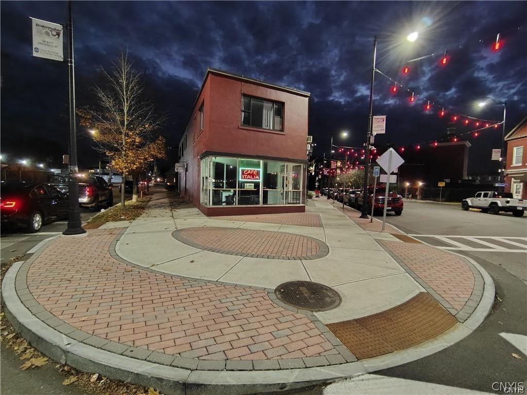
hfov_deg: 94.5
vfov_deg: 78.1
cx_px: 264
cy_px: 198
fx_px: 244
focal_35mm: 16
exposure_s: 1/20
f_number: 2.2
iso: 2928
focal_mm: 2.13
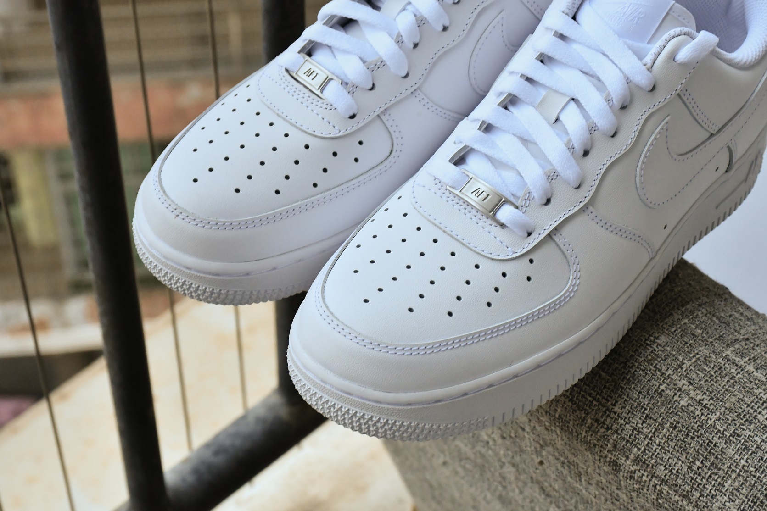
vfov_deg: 16.3
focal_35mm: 84
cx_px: 384
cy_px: 256
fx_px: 1790
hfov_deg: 24.2
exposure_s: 1/125
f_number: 10
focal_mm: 56
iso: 1600
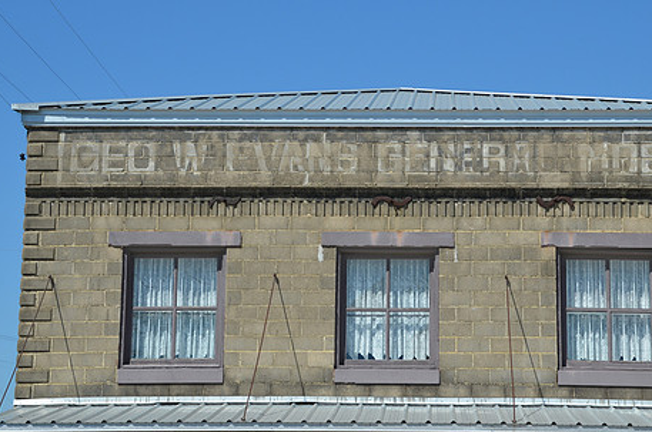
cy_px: 160
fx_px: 1892
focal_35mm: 105
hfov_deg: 19.5
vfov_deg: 13.0
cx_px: 384
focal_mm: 55
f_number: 8
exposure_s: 1/250
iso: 200
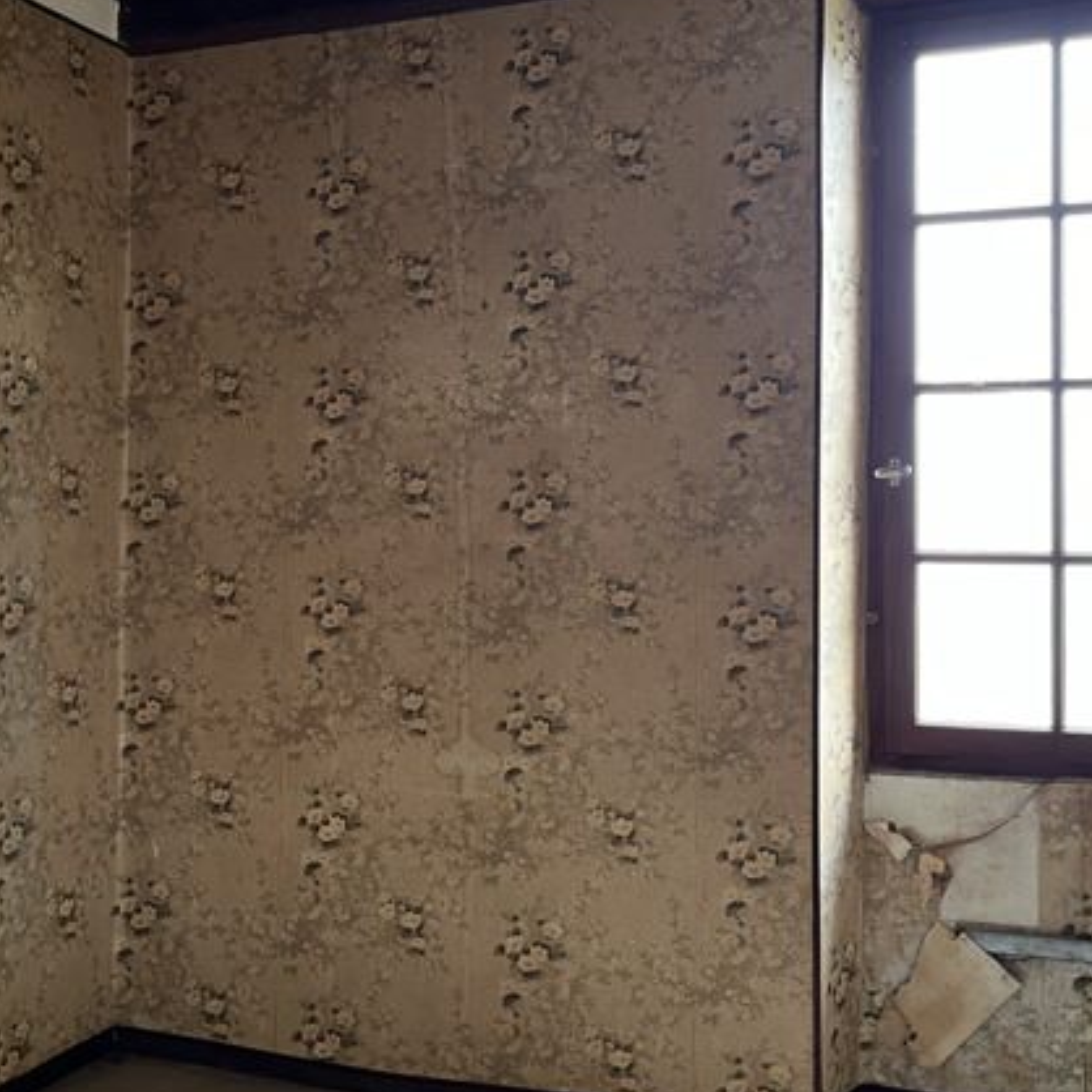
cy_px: 512
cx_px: 486
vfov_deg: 38.3
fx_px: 1570
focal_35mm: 44
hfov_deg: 38.3
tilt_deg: -0.1
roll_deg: -1.4
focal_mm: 5.1
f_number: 1.6
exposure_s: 1/74
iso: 125
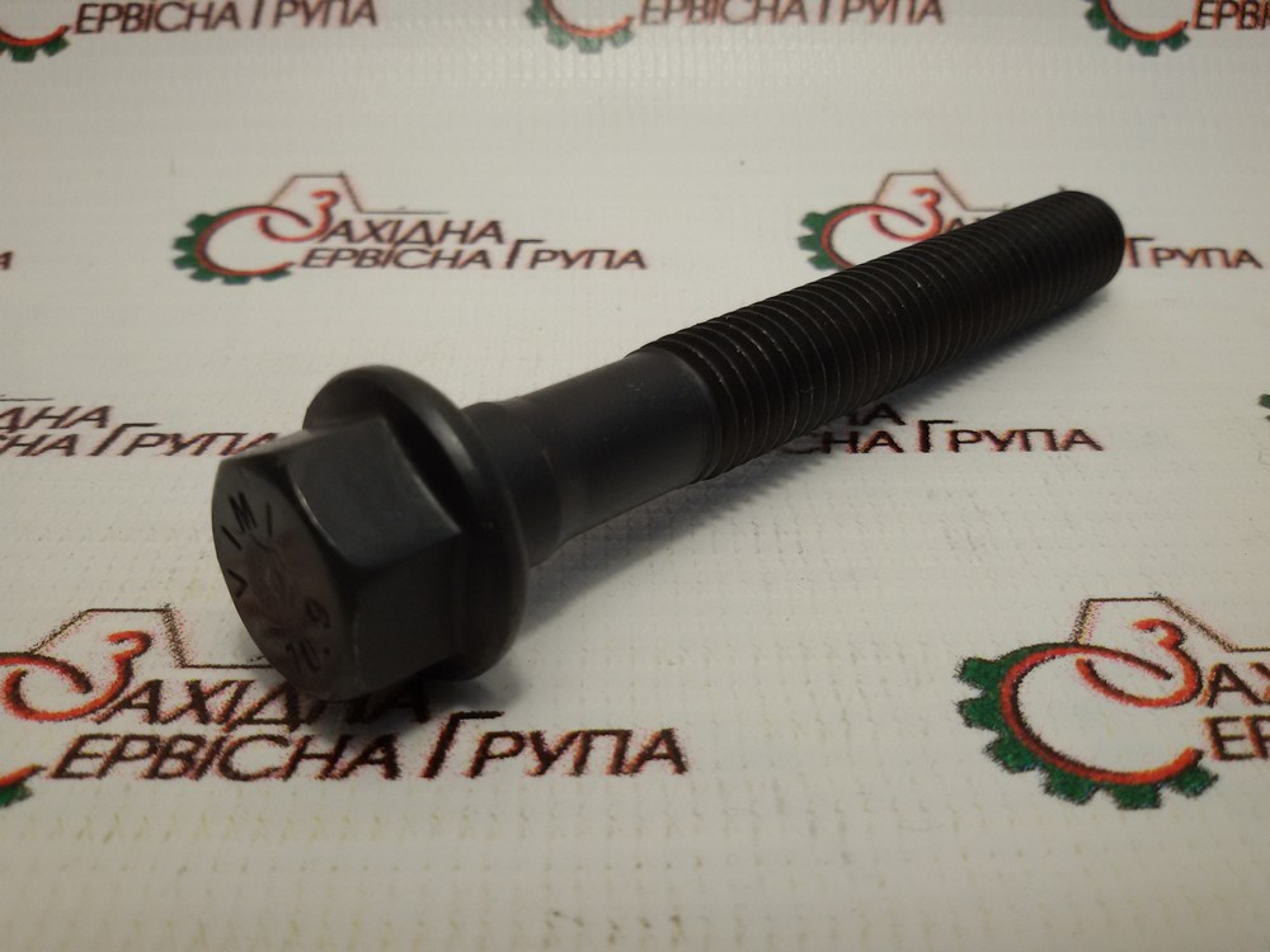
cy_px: 476
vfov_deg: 45.4
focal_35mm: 31
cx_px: 635
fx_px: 1137
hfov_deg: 58.4
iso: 50
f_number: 2.4
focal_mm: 2.93
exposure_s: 1/100
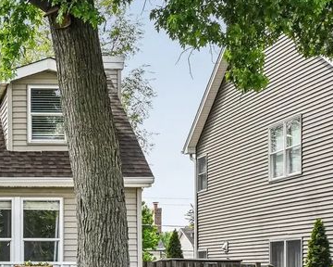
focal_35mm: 80
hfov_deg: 22.1
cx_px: -63
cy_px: 178
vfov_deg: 19.1
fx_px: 788
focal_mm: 20
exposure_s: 1/640
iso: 500
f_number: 8
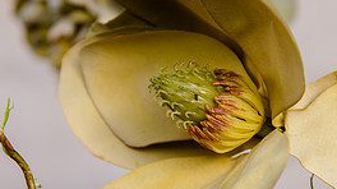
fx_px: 2161
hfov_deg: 8.9
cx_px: 126
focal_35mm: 242
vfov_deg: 5.0
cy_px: 139
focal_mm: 105
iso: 200
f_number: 5
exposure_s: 1/250
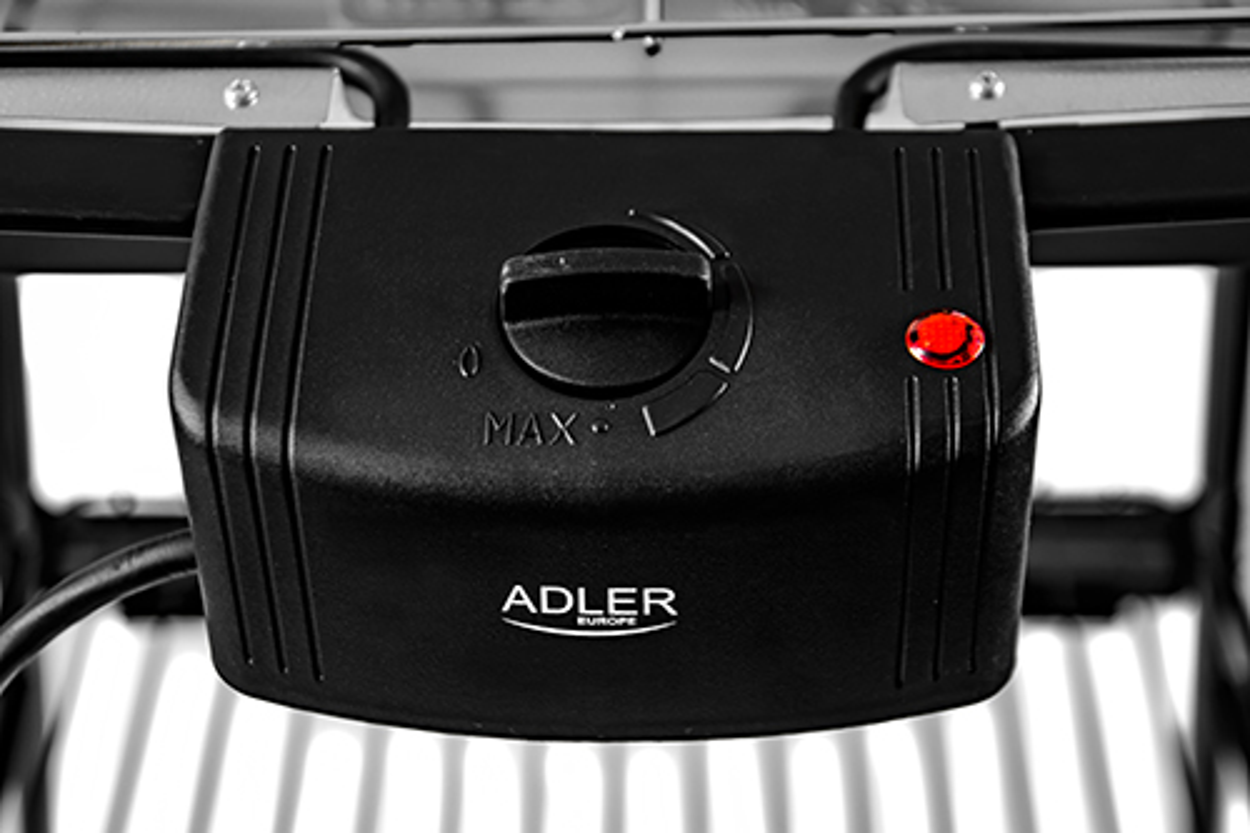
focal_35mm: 75
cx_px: 625
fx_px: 2603
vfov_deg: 18.2
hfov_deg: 27.0
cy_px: 416
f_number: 4.5
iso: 100
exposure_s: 1/50
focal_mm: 50
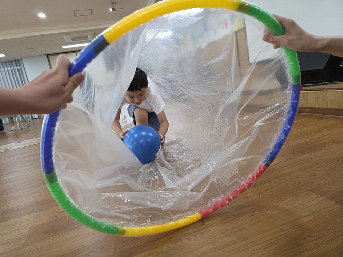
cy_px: 128
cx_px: 172
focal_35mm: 23
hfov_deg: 73.9
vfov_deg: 58.9
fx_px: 228
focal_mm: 6.3
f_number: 1.7
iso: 200
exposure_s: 1/120
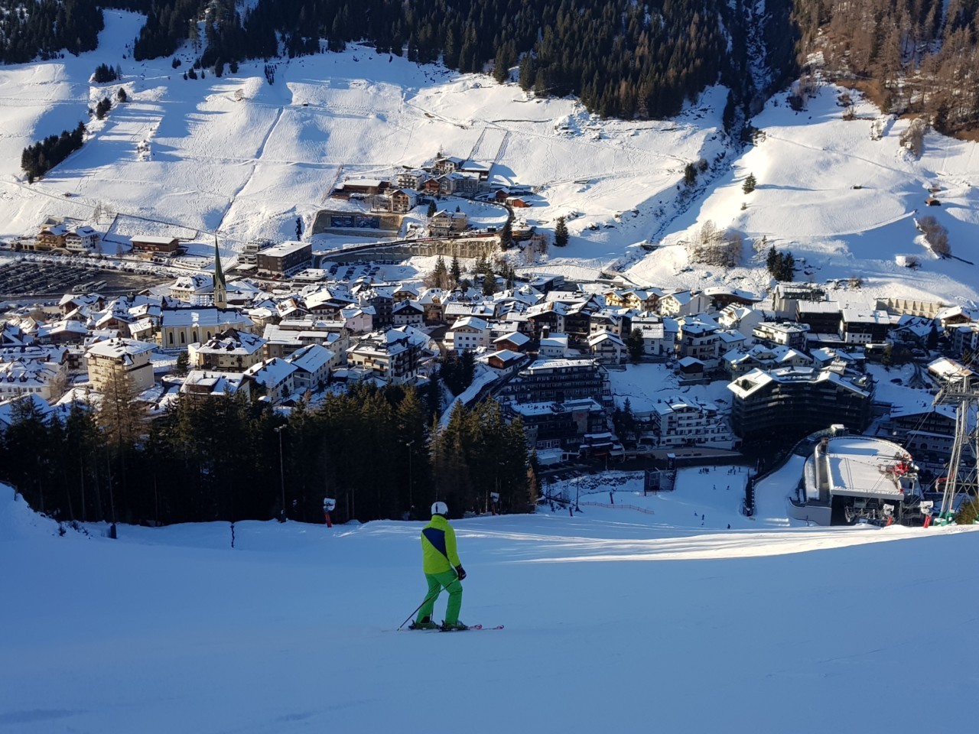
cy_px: 367
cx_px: 490
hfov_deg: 67.3
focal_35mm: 26
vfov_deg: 53.1
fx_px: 735
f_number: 1.7
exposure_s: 1/1488
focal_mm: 4.2
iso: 40
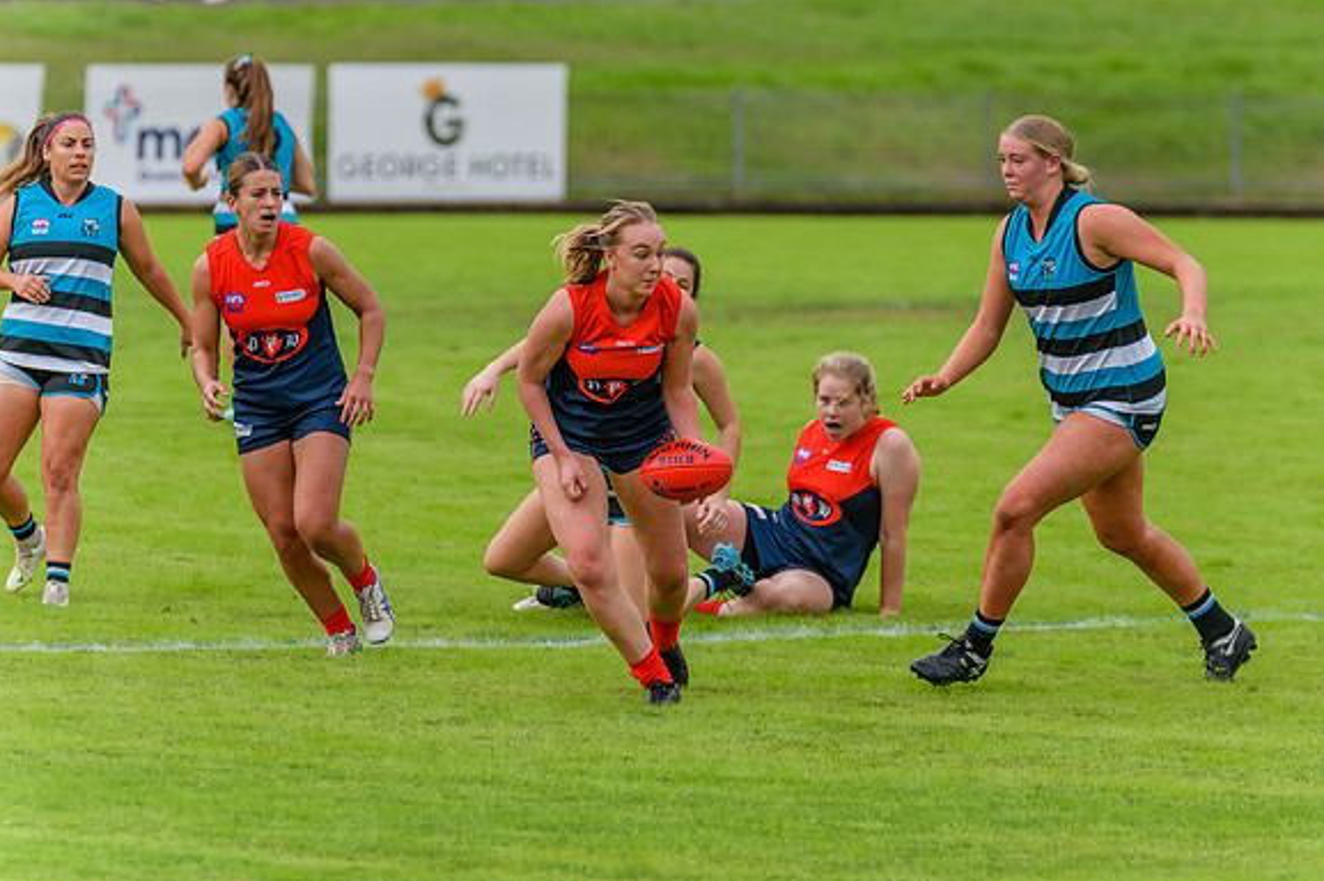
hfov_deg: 5.9
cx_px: 736
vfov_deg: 3.9
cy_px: 402
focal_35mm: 352
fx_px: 12938
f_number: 5.6
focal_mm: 310
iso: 800
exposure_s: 1/1600
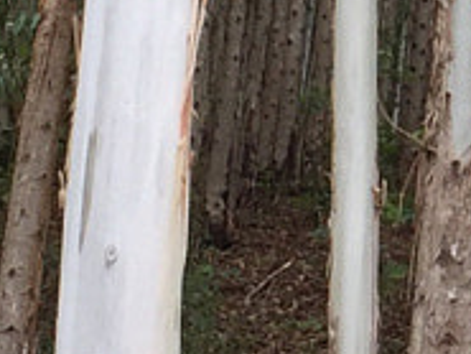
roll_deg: -1.9
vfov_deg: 5.9
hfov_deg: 7.7
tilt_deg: +33.0
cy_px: -143
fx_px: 3417
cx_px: 713
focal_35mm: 251
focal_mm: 4.15
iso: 32
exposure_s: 1/476
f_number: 2.2
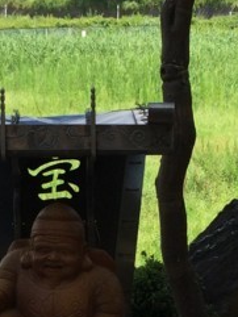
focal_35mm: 123
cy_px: 314
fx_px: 1127
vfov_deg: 15.7
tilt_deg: -17.3
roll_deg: +2.6
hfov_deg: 12.1
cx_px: 103
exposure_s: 1/1140
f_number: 2.2
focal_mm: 4.15
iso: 32
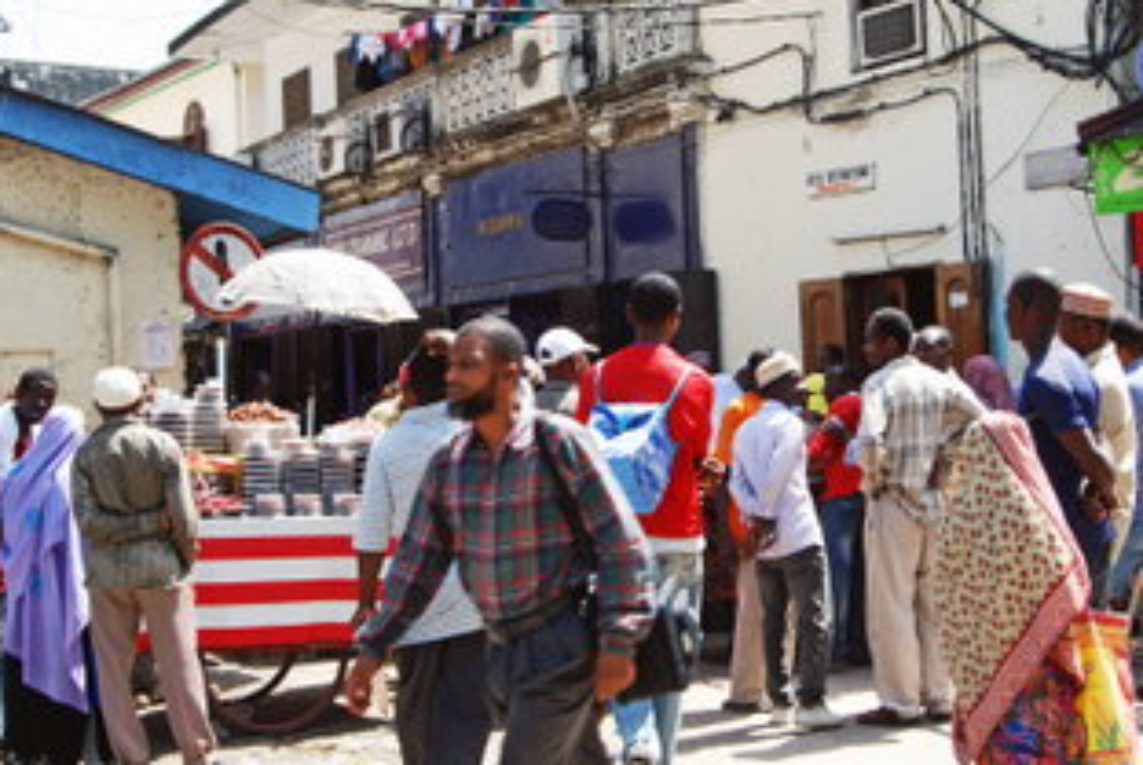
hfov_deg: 39.5
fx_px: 1590
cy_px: 359
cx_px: 597
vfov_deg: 27.1
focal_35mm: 50
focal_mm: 26
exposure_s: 1/125
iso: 250
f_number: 10
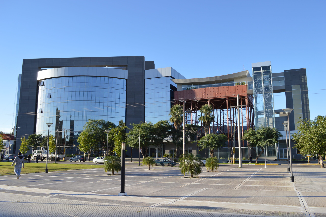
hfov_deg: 62.0
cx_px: 163
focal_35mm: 30
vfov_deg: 43.5
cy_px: 108
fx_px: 271
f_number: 7.1
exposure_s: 1/200
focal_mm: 20
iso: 100
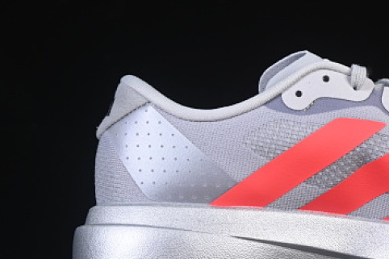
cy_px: 123
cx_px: 360
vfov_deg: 8.2
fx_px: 1815
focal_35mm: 168
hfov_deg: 12.1
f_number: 8
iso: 160
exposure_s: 1/60
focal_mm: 50
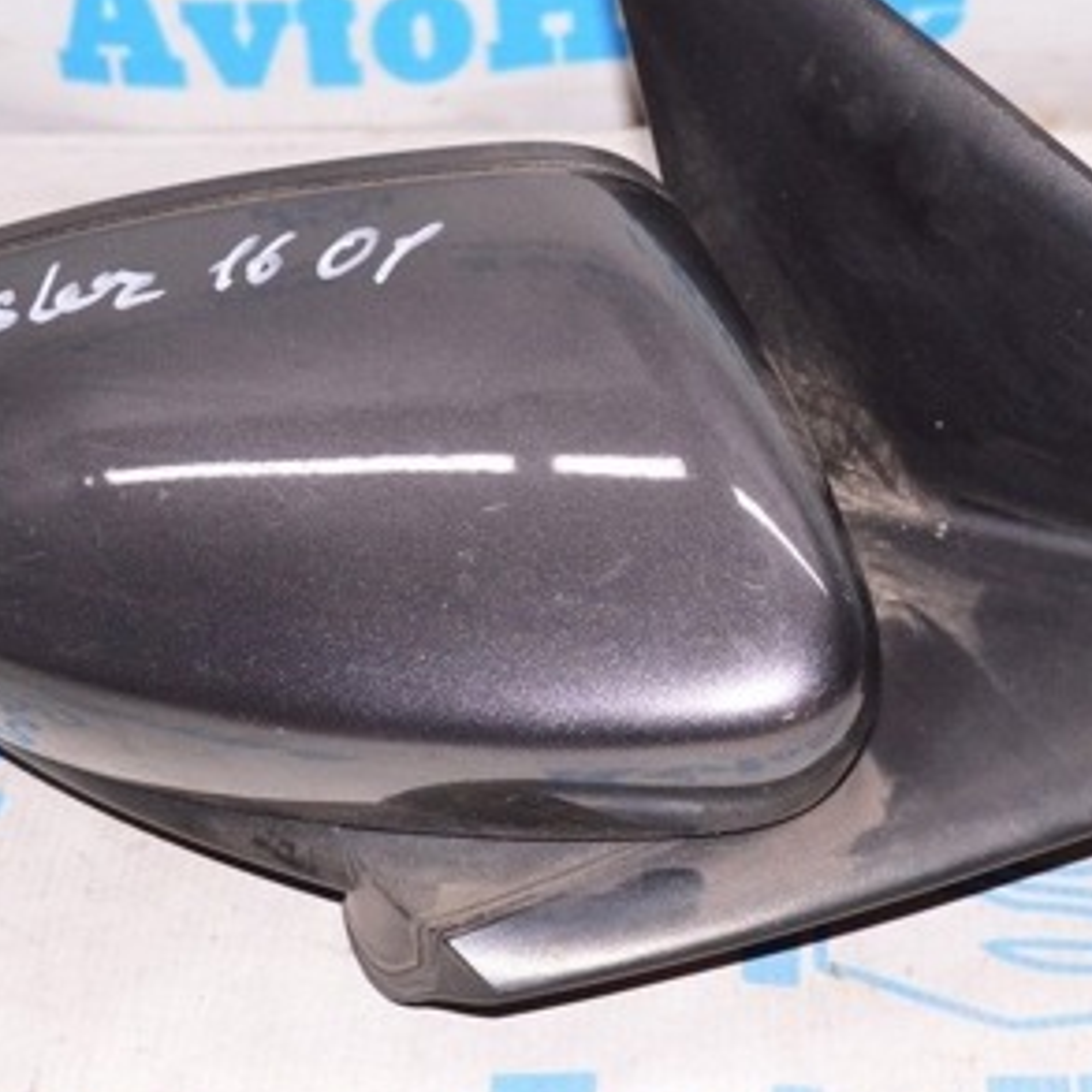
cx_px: 805
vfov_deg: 19.5
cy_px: 386
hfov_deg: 19.4
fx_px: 3176
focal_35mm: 89
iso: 1600
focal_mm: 32
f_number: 8
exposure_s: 1/200
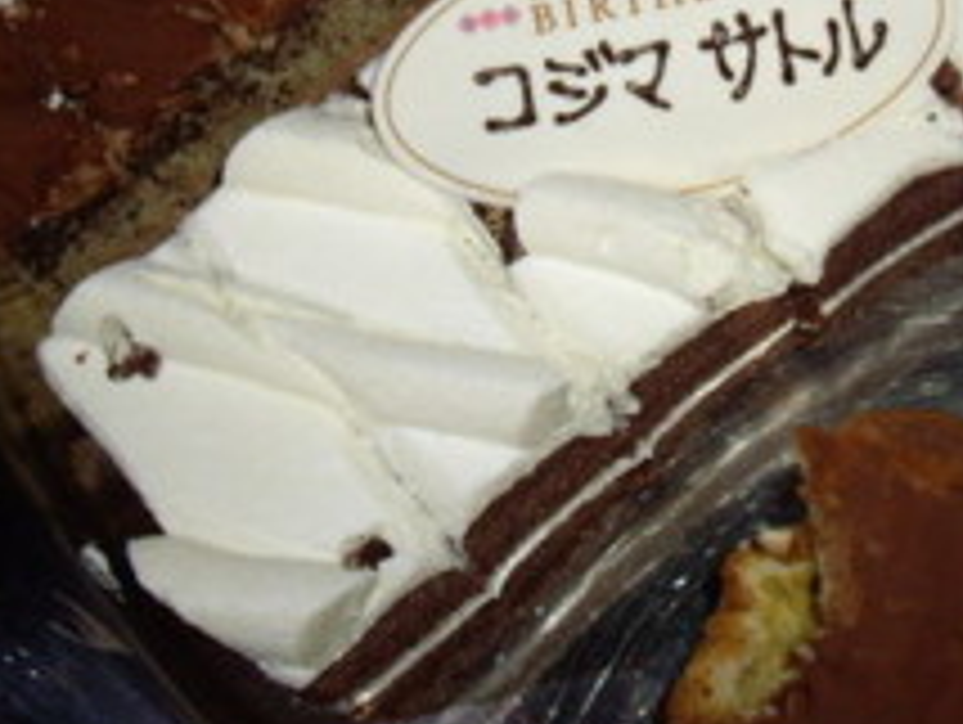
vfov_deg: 18.2
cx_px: 684
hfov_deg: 24.2
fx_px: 2228
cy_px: 72
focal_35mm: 80
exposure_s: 1/40
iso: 400
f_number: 2.8
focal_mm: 7.9
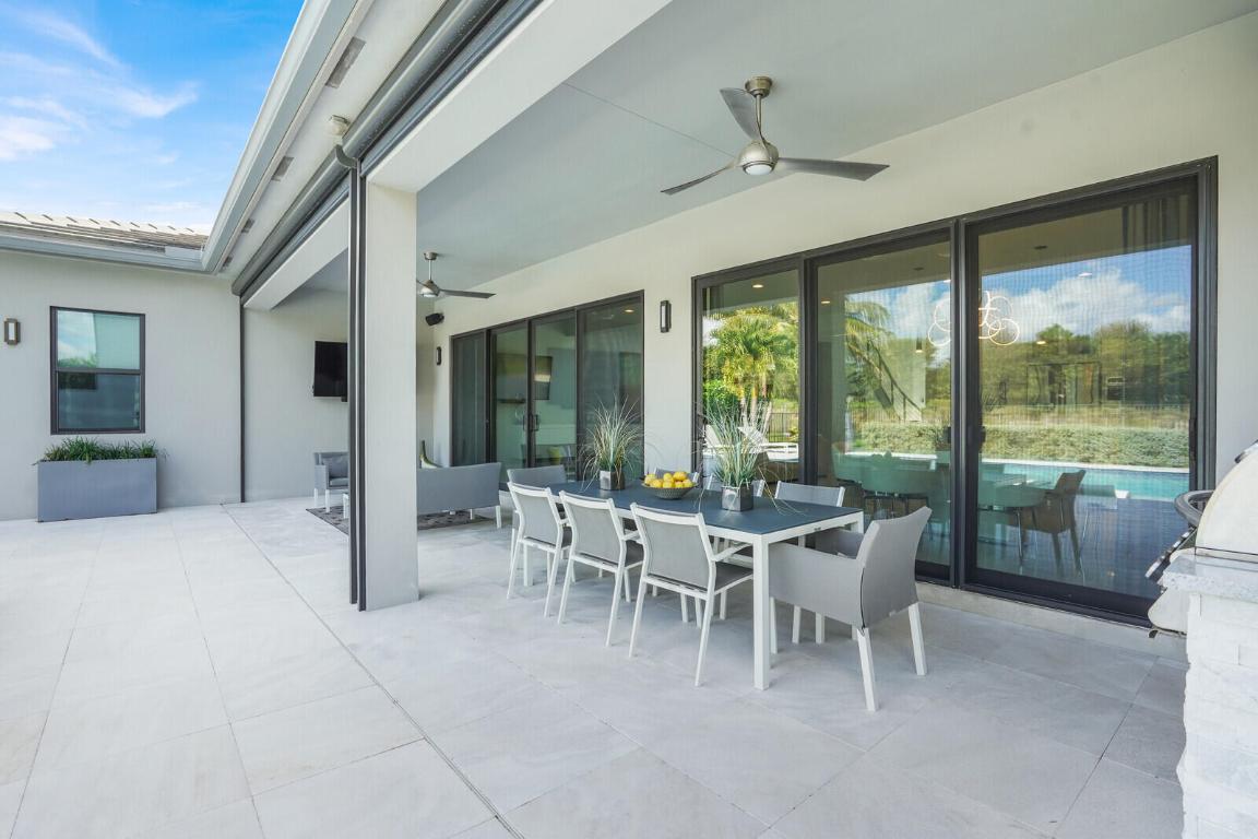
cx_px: 629
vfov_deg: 73.7
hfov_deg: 96.7
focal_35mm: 16
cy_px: 420
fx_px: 559
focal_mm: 16
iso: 800
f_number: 8
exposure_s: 1/160
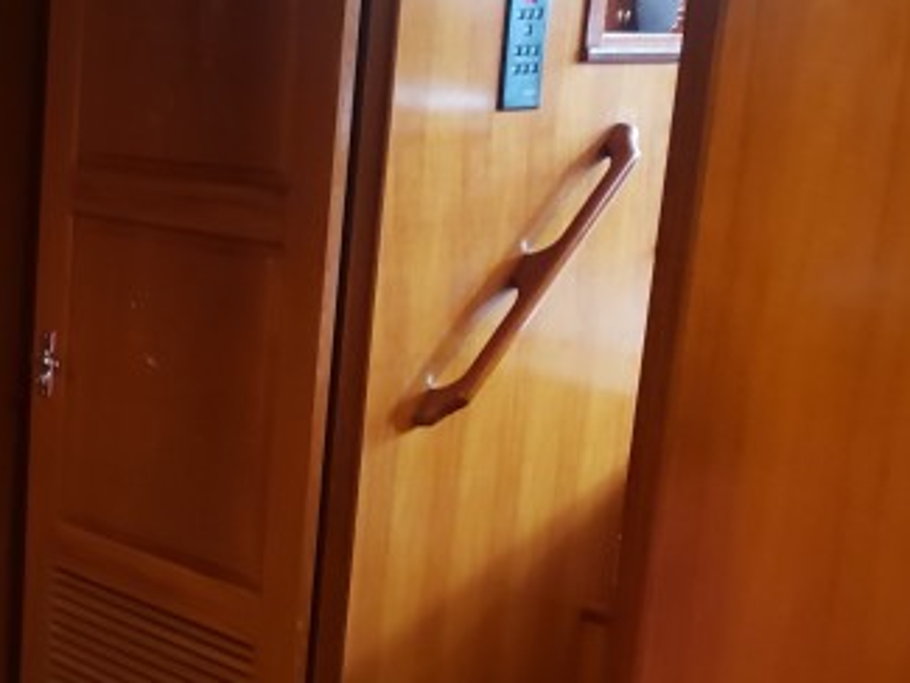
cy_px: 409
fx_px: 1683
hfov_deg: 26.8
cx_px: -185
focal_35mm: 64
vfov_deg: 22.9
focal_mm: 4.3
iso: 250
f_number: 1.5
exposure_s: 1/10
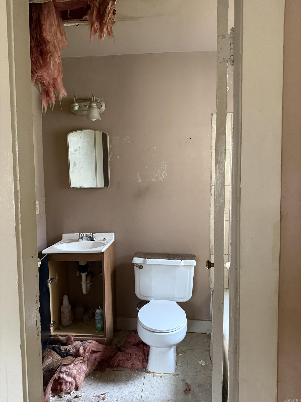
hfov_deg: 56.8
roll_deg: -0.5
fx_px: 278
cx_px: 150
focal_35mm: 24
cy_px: 201
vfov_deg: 71.6
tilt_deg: -4.1
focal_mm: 6.76
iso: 800
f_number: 1.78
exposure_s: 1/51
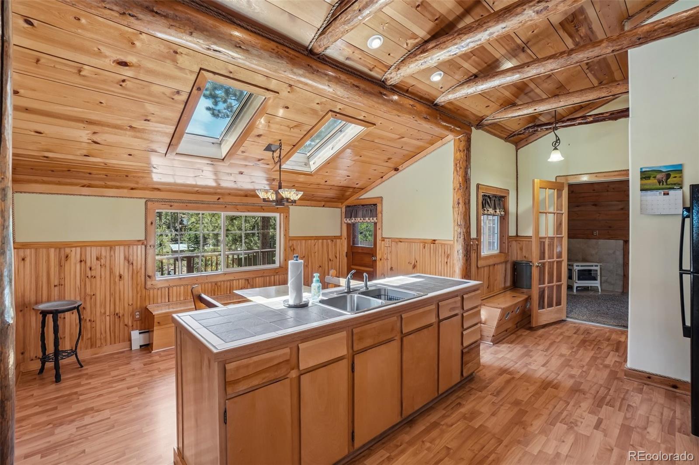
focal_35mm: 15
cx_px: 350
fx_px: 291
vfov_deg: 77.3
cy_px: 232
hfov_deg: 100.4
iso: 400
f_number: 8
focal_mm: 10
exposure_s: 1/25
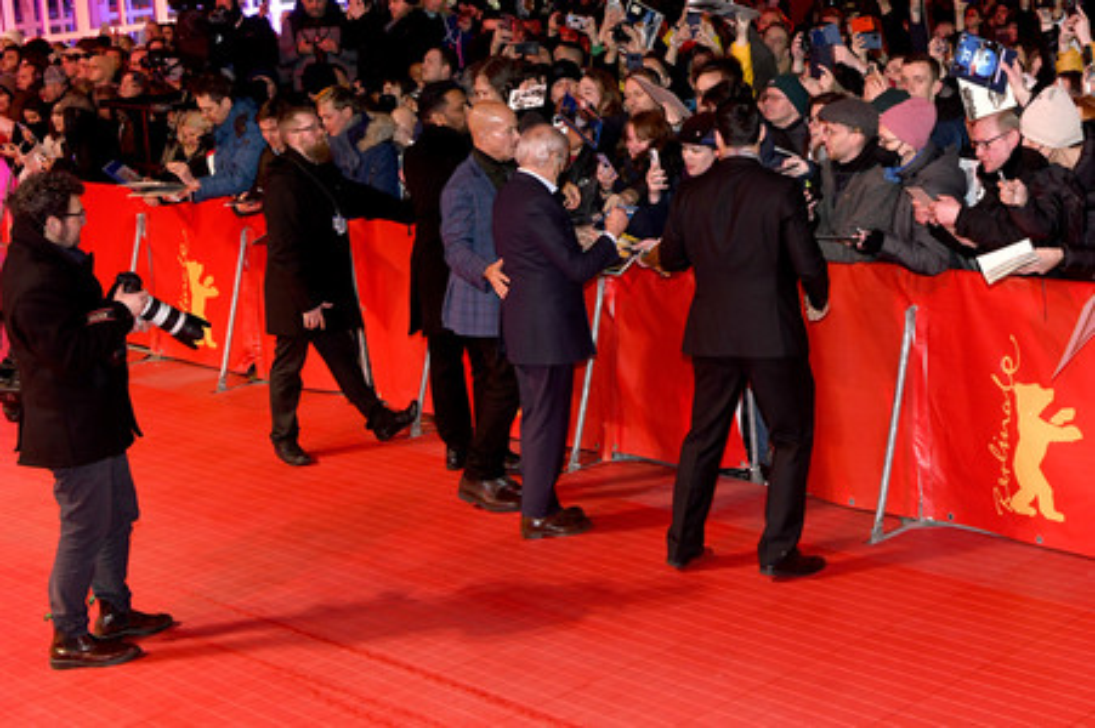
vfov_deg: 33.4
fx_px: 1216
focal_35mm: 40
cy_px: 364
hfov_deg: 48.5
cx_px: 548
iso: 800
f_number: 5
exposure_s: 1/160
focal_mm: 40
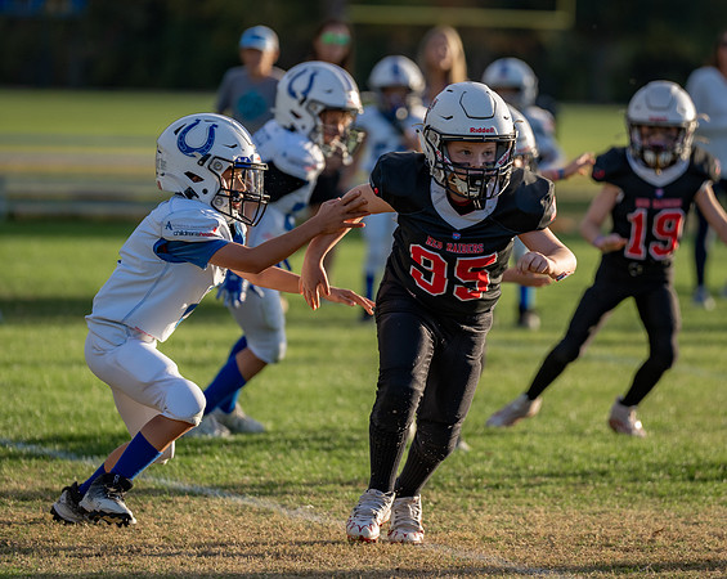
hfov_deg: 6.1
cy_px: 264
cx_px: 412
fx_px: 6819
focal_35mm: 317
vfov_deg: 4.9
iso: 125
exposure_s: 1/1250
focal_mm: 200
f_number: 2.8
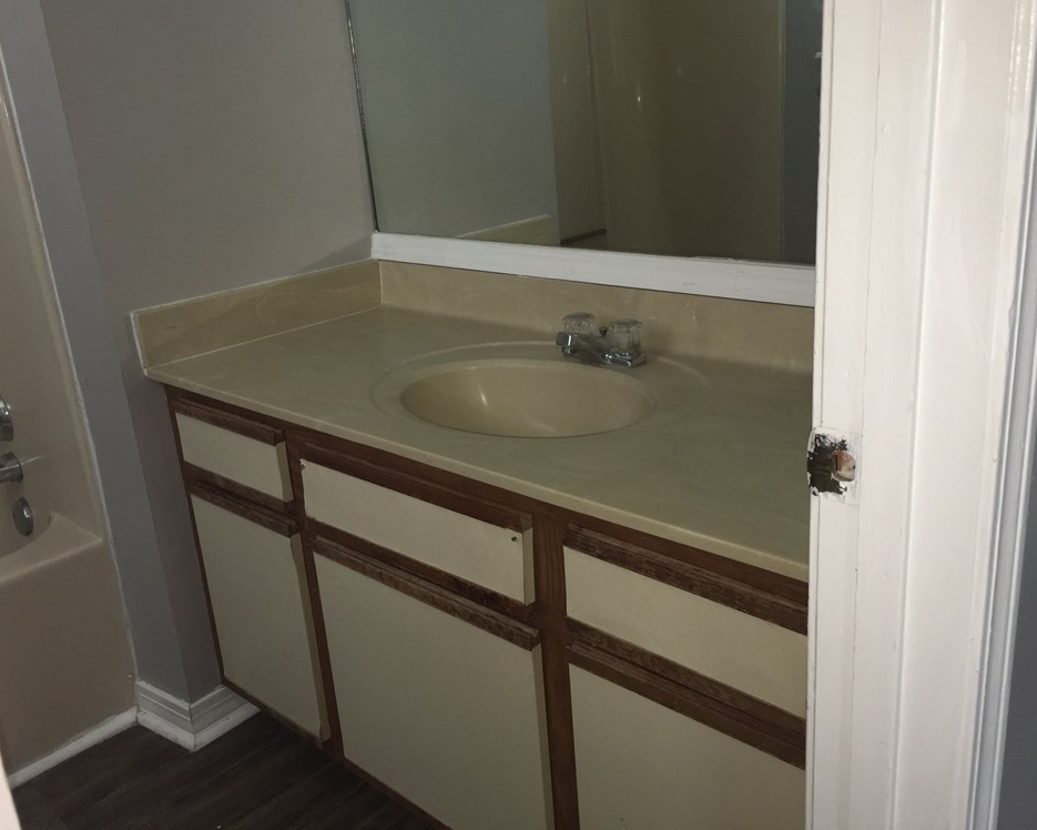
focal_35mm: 31
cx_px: 547
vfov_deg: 47.1
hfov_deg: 57.1
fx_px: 951
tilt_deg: -18.3
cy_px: 405
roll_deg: +3.9
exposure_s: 1/30
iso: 50
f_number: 2.2
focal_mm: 4.15
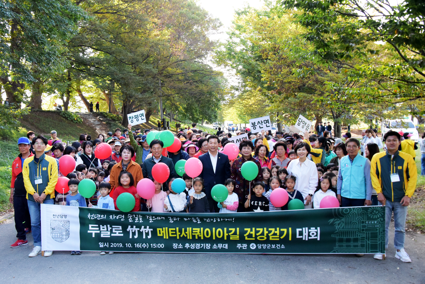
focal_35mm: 40
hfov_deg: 48.4
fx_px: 472
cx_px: 212
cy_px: 142
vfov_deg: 33.4
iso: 5600
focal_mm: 40
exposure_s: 1/640
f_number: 10
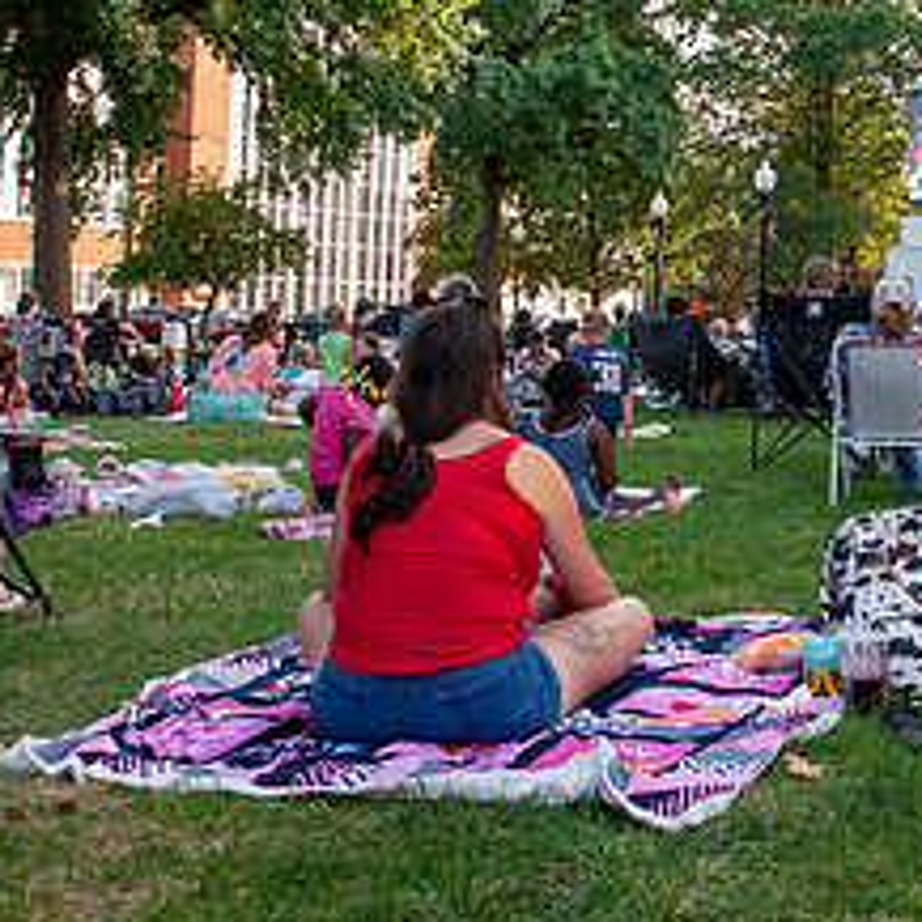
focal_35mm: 59
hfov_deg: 27.8
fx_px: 1778
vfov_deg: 28.2
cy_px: 136
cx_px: 854
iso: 400
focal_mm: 26
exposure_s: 1/160
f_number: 7.1
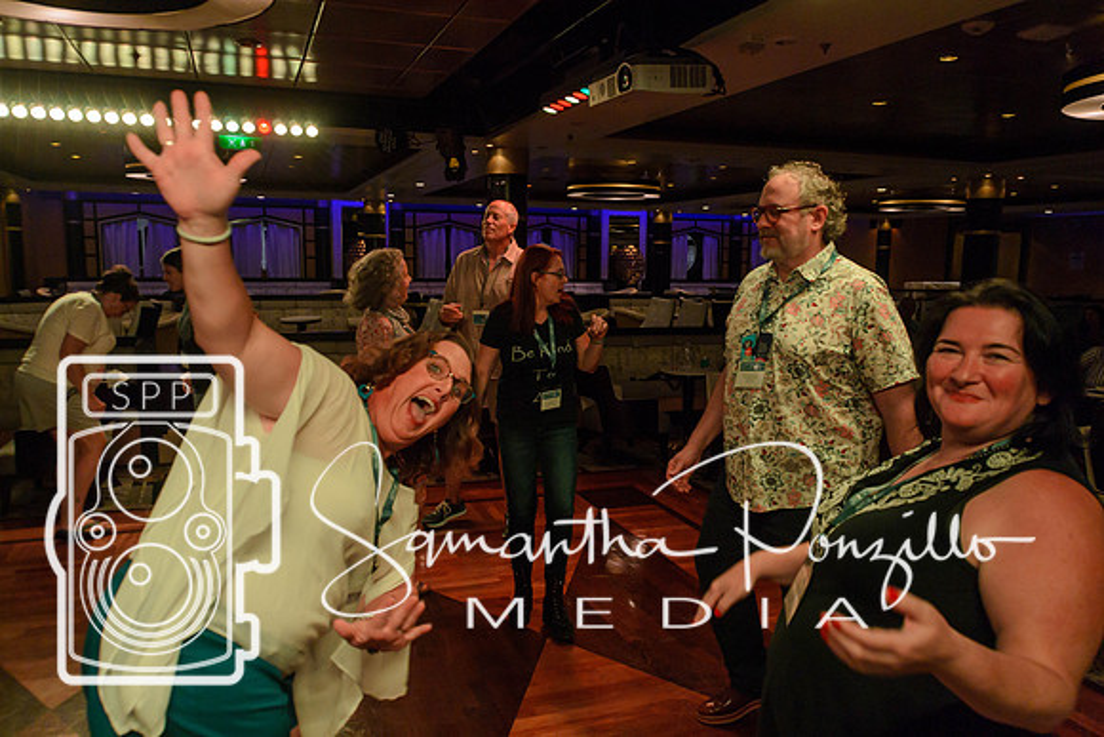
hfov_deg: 67.4
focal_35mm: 27
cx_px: 552
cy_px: 368
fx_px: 828
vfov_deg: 48.0
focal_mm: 18
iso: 400
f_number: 5
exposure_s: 1/100
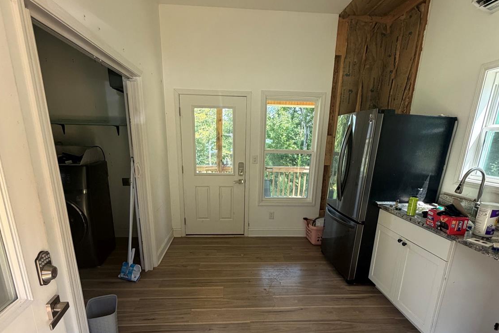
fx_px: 277
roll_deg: -1.1
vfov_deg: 60.4
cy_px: 224
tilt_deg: -16.2
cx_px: 247
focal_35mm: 20
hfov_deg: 84.0
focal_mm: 2.22
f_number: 2.2
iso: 160
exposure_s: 1/121
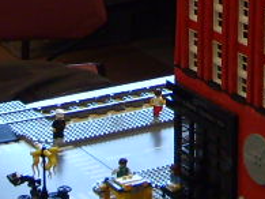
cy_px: -74
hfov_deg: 10.7
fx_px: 1408
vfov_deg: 7.9
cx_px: 207
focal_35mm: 184
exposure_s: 1/30
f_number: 2.8
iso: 100
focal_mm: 5.8
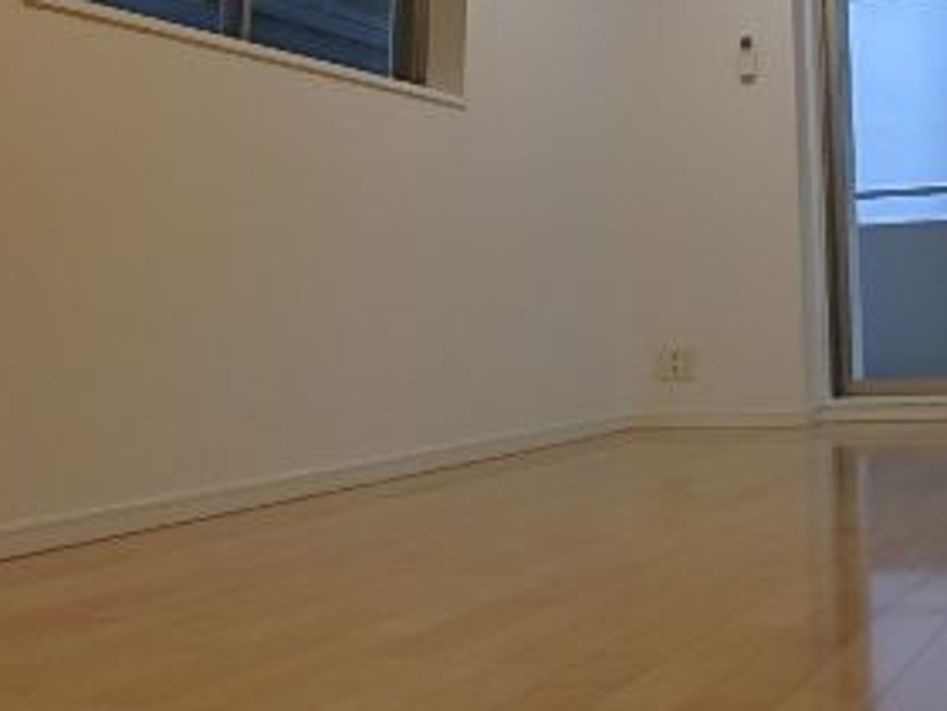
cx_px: 849
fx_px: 1313
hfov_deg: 37.2
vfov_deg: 28.3
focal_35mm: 48
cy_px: -14
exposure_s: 1/60
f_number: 3.5
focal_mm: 3.7
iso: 200
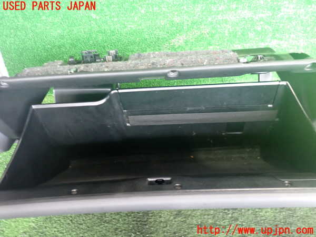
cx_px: 158
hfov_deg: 60.0
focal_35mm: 30
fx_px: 274
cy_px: 118
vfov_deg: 46.8
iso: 1000
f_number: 2.3
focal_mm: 5.4
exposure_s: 1/40
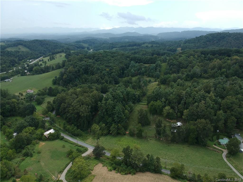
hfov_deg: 69.4
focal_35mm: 25
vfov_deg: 54.9
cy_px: 91
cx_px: 122
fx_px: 175
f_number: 2.6
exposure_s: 1/500
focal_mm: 4.49
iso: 100
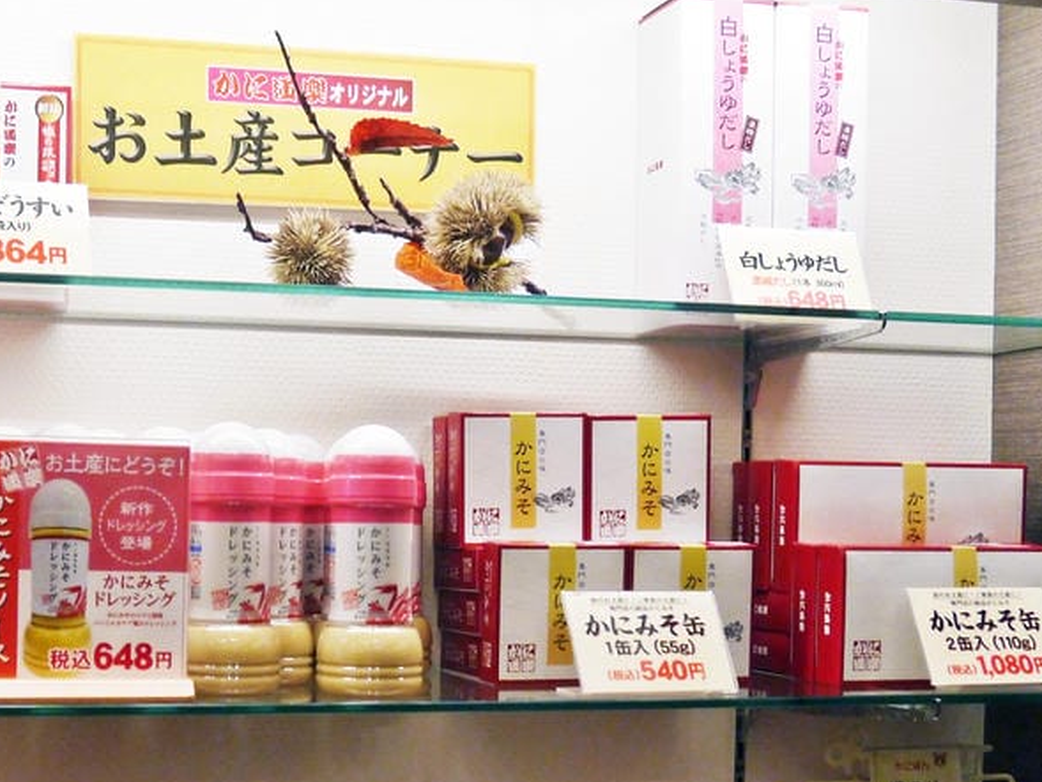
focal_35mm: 57
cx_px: 276
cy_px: 586
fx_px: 1716
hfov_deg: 33.2
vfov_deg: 25.4
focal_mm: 14
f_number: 3.5
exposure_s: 1/125
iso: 500
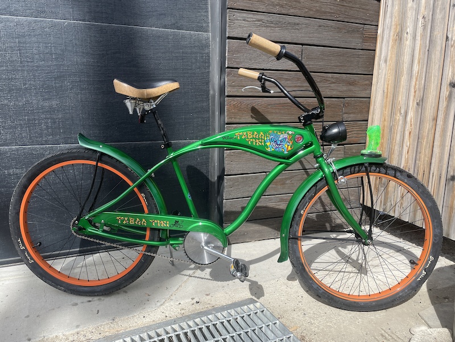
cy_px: 171
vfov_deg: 53.1
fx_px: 342
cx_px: 228
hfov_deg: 67.3
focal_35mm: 26
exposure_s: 1/1916
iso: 32
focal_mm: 4.2
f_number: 1.6
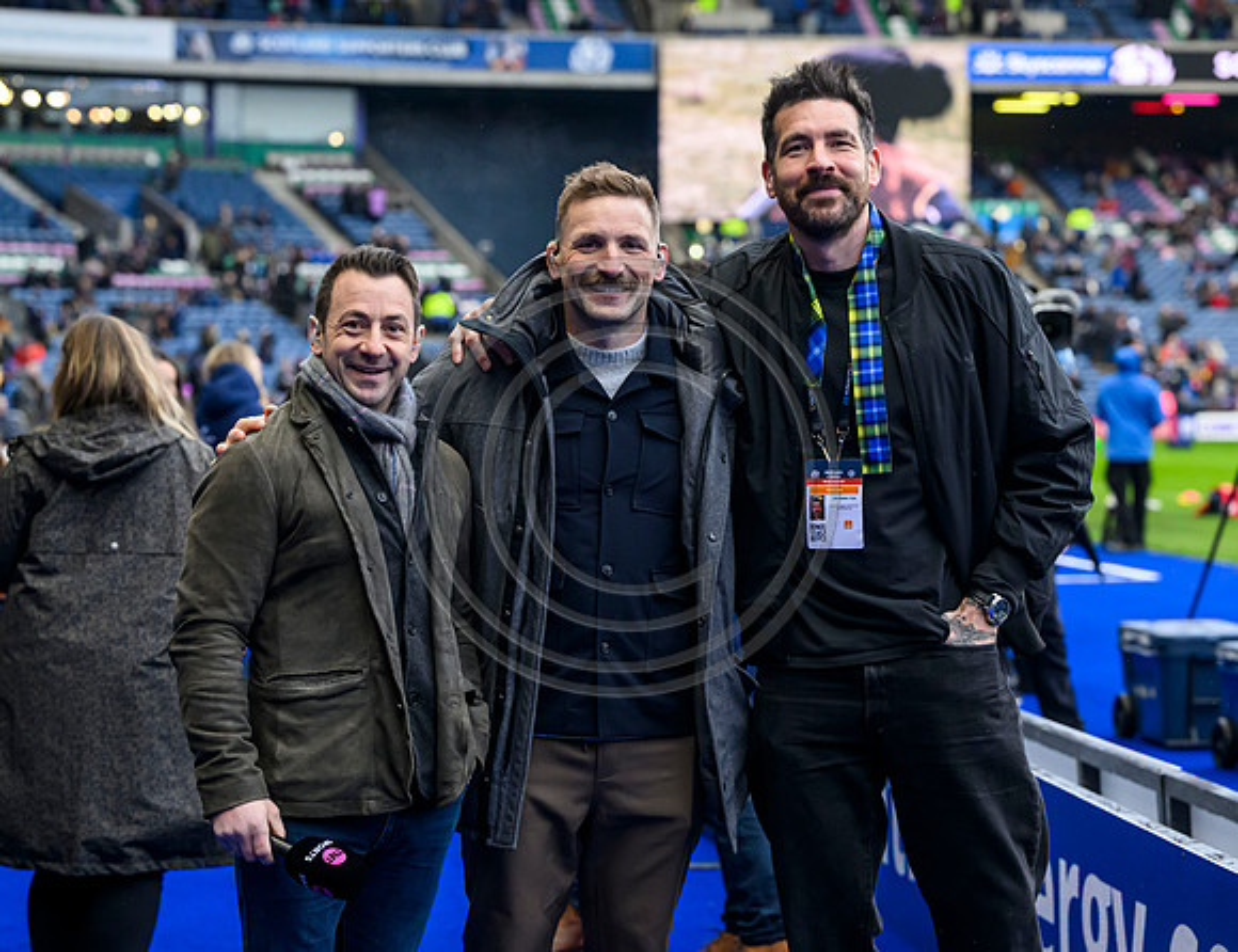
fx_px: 3694
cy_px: 479
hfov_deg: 19.0
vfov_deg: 14.7
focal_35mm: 102
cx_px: 643
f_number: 4
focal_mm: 83
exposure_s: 1/1250
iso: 3200
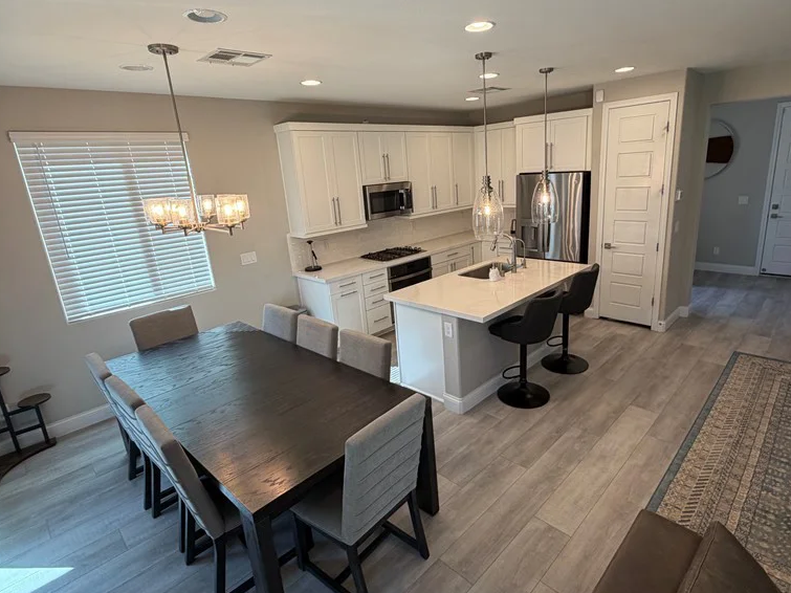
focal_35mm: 19
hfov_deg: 84.5
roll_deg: +3.8
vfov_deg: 68.6
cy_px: 285
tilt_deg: -15.0
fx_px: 434
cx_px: 424
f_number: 2.2
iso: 100
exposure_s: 1/120
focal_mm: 2.22
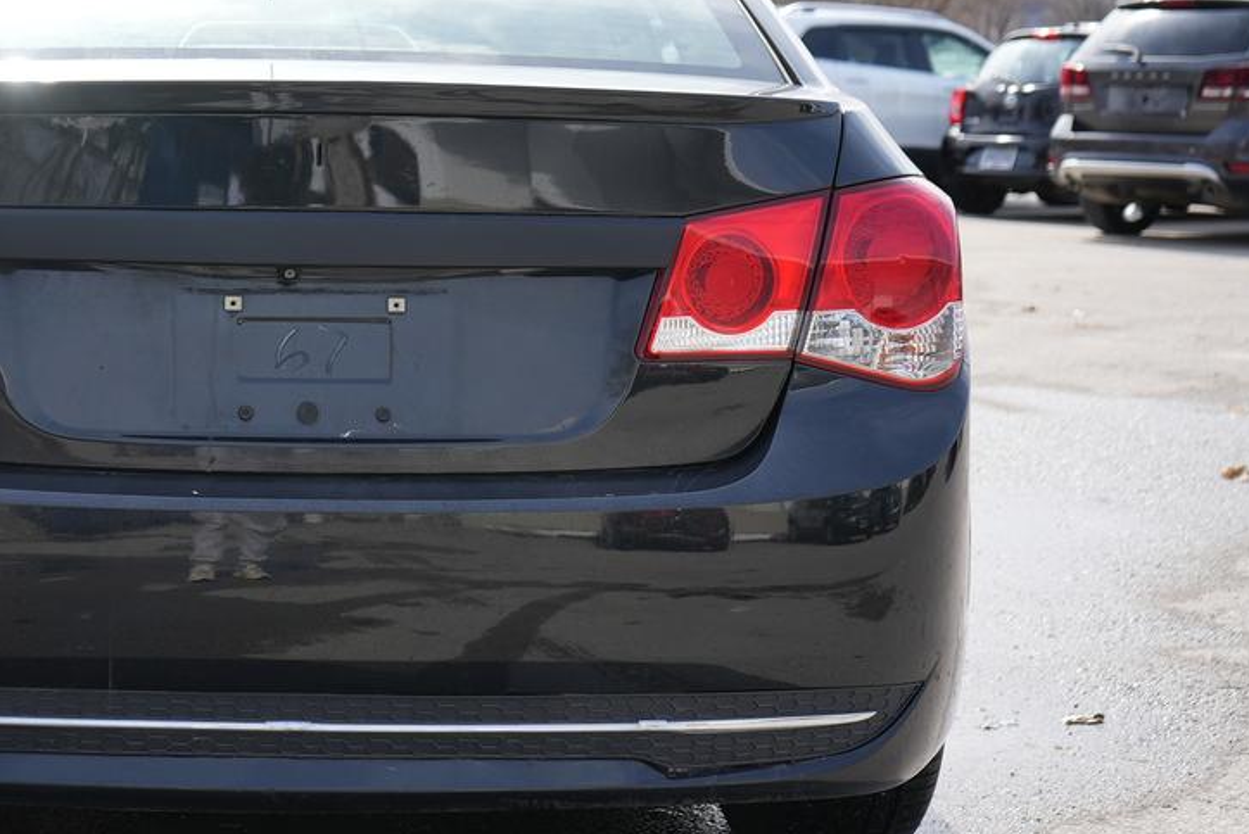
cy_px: 342
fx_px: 2395
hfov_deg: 28.6
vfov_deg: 19.7
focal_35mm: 69
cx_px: 247
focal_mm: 39
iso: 100
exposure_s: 1/320
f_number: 5
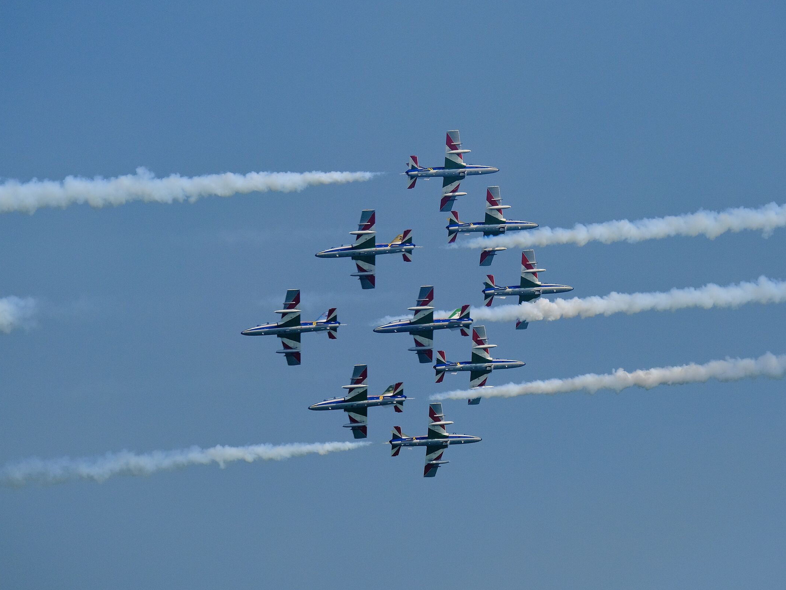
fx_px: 4519
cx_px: 425
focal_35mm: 199
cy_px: 295
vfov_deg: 7.5
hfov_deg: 9.9
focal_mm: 121.8
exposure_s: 1/4000
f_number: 5.6
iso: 800
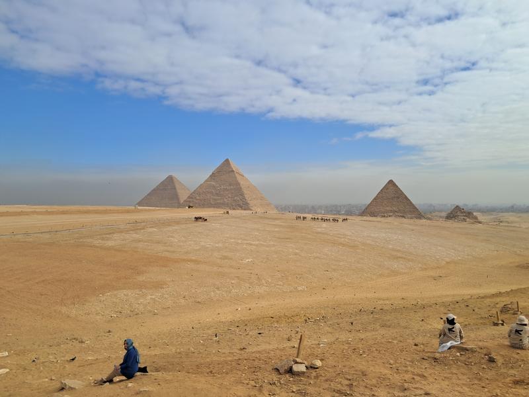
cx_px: 264
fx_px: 413
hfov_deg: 65.3
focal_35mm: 27
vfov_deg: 51.4
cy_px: 198
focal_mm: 4
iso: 50
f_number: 1.8
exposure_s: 1/855
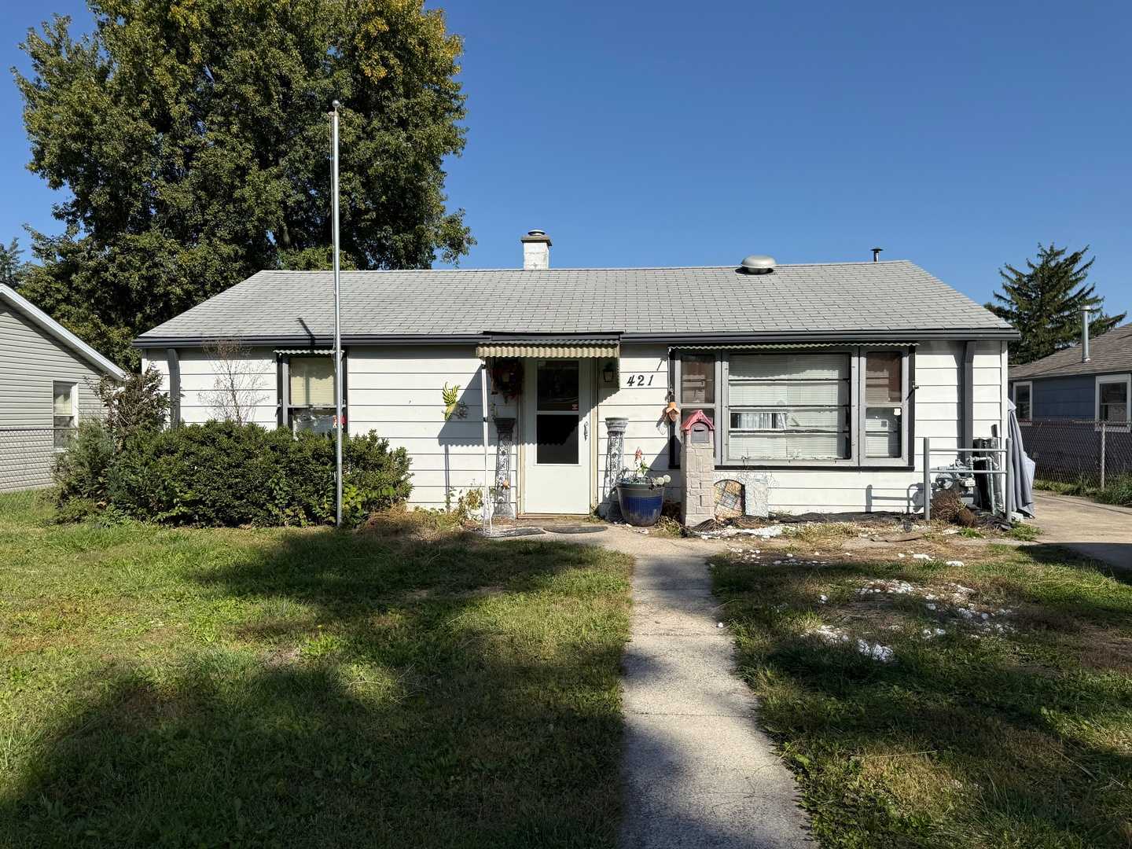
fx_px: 785
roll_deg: +0.1
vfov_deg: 56.8
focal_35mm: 24
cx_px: 566
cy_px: 424
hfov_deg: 71.6
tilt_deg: -0.6
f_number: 1.78
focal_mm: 6.76
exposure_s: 1/6711
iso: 80
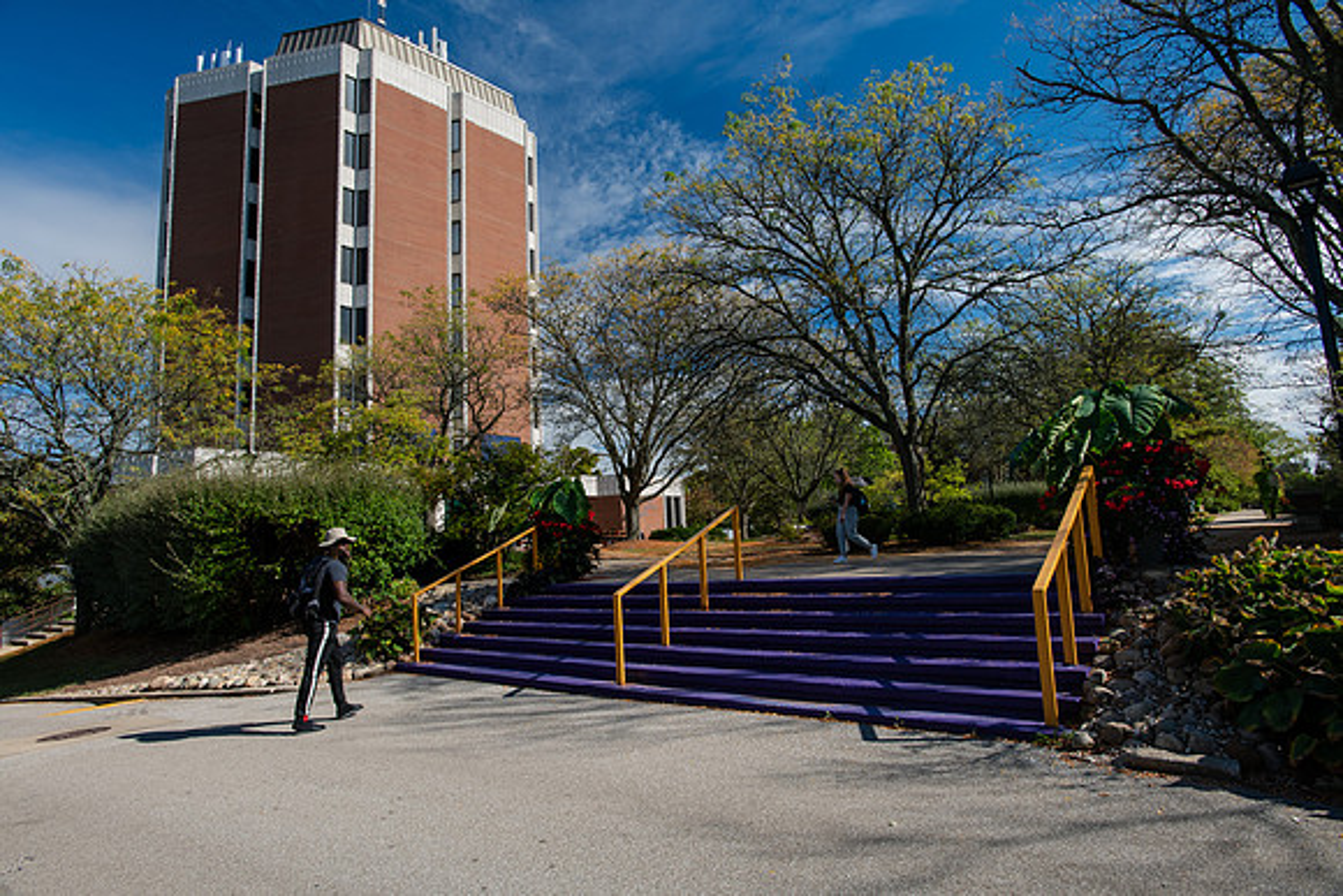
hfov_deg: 84.0
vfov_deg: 62.0
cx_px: 672
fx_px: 746
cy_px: 448
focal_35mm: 20
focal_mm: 20
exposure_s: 1/320
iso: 400
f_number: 7.1
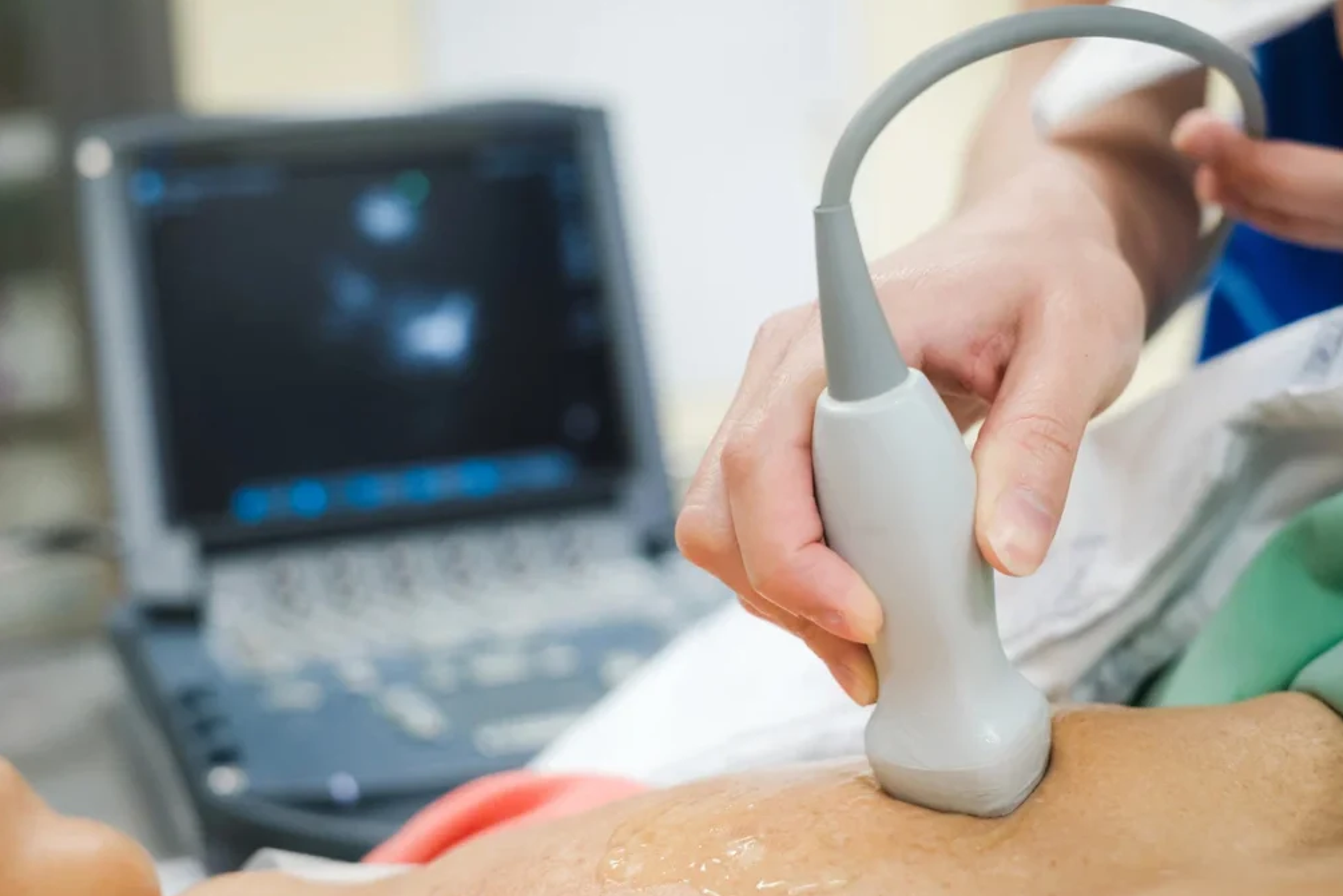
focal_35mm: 54
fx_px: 2014
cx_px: 682
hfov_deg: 36.9
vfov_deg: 25.1
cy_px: 446
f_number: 2.8
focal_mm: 35
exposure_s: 1/100
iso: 1000
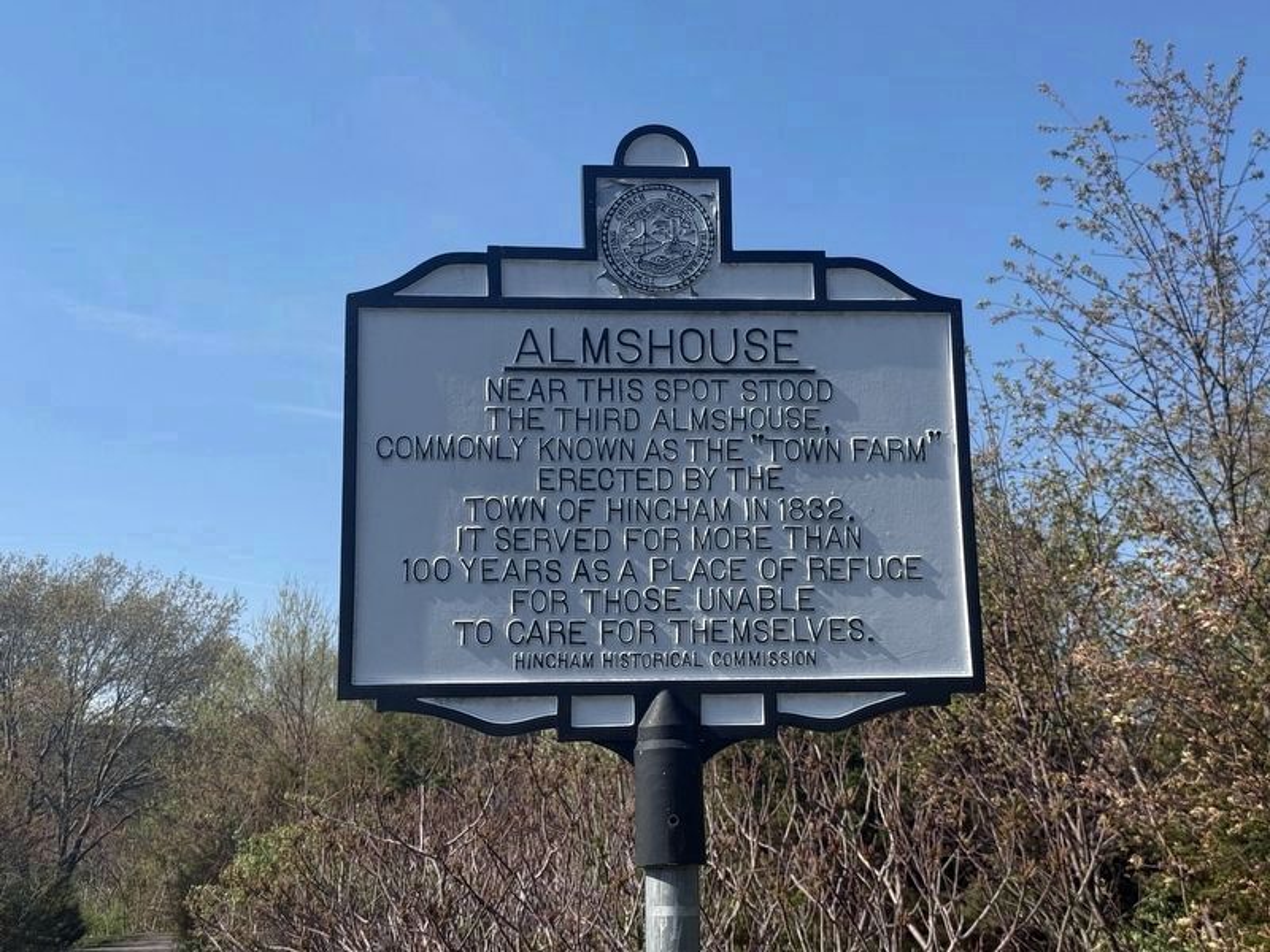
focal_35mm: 48
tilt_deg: +12.7
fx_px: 1761
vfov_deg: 30.3
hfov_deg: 39.7
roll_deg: +0.6
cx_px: 635
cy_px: 476
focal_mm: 6.76
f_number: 1.78
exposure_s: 1/4098
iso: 64
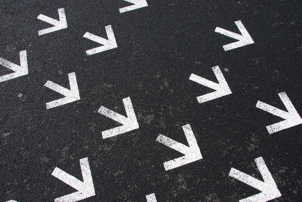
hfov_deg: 57.2
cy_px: 101
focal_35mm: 33
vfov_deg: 40.1
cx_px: 151
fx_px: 277
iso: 100
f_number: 10
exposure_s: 1/40
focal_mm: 22
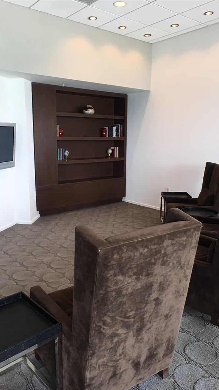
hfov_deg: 27.7
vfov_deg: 47.4
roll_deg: -0.5
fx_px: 444
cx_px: 108
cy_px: 199
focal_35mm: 43
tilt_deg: -11.1
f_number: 2.2
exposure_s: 1/30
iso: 32
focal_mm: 4.15
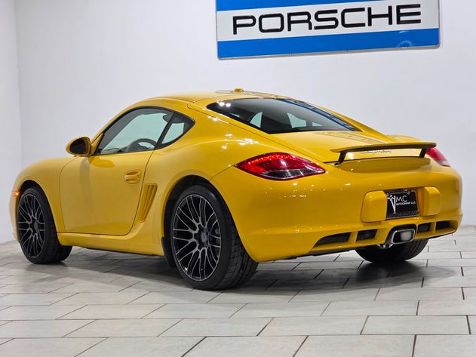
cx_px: 240
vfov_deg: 21.0
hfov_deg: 27.8
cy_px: 180
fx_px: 962
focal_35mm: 70
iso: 125
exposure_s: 1/120
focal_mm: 7.9
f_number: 2.4
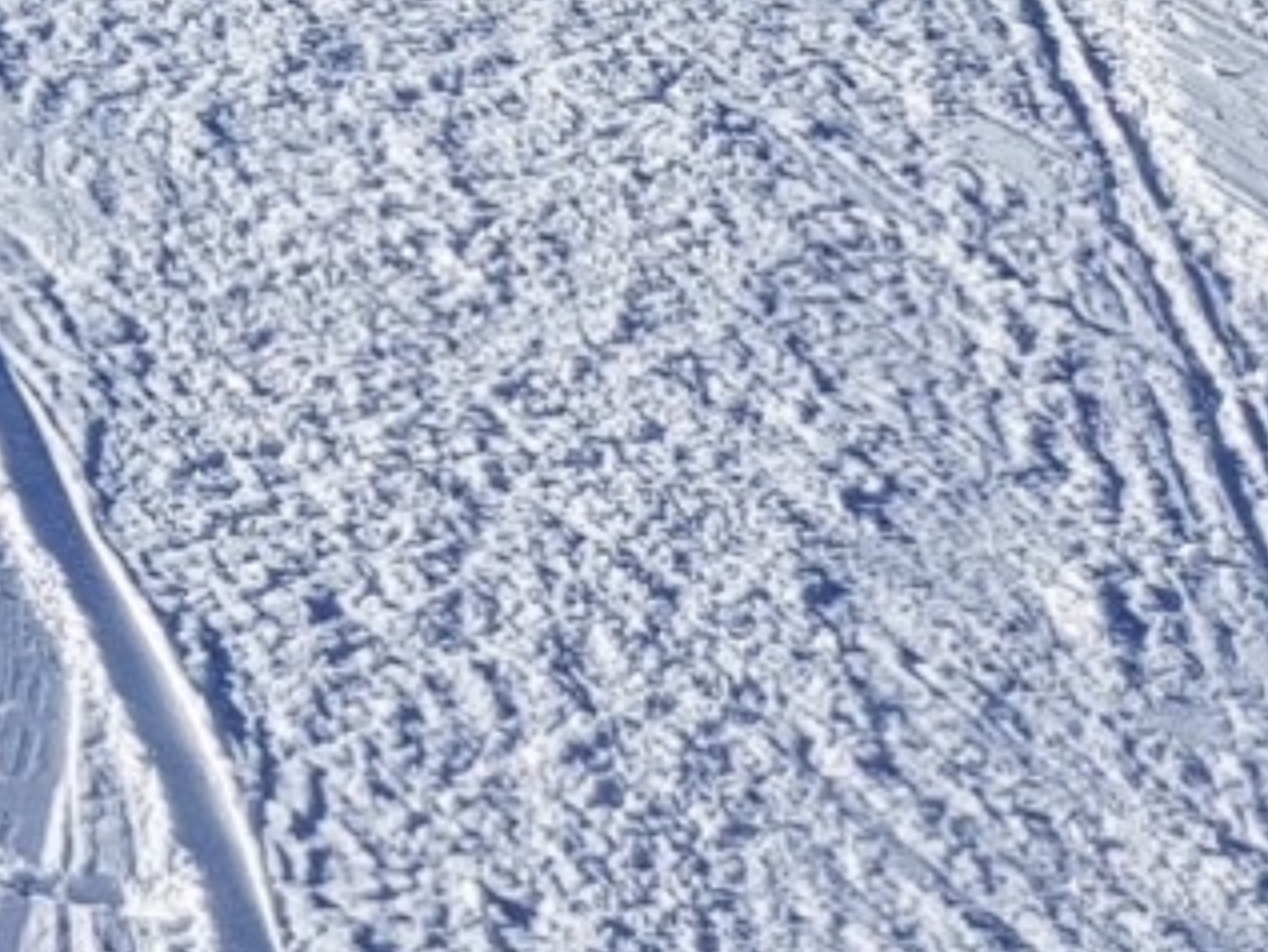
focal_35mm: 164
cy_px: -1472
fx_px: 6010
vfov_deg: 8.2
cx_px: -1332
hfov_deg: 10.9
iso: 40
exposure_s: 1/3824
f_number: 1.7
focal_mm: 4.2
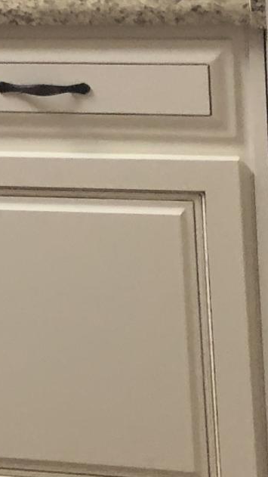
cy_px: -215
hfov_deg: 7.4
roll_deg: +3.1
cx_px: -544
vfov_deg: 14.0
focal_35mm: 145
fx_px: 1832
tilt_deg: -3.9
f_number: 1.8
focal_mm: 4
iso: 40
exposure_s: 1/17
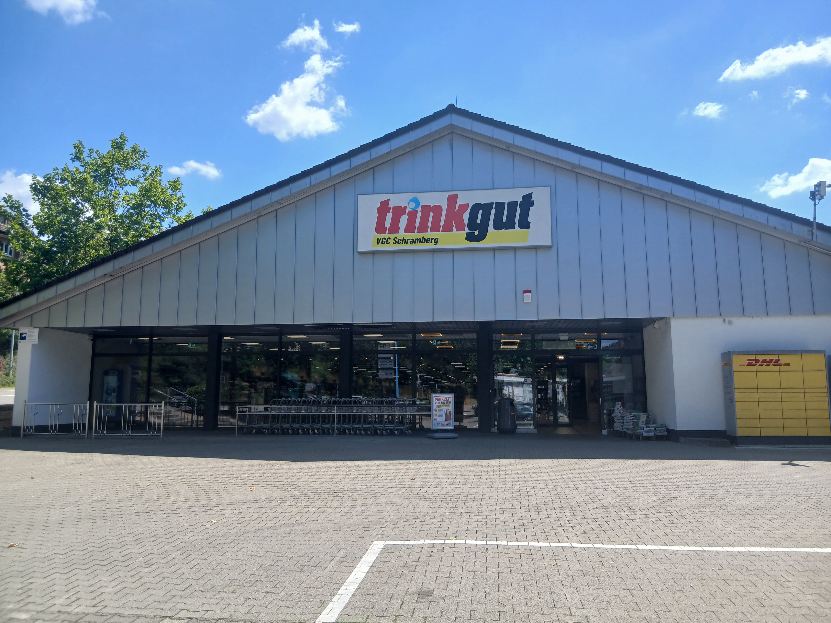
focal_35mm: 26
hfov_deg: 67.3
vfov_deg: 53.1
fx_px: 624
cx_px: 416
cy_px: 312
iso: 20
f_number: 1.8
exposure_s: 1/501
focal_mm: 3.98
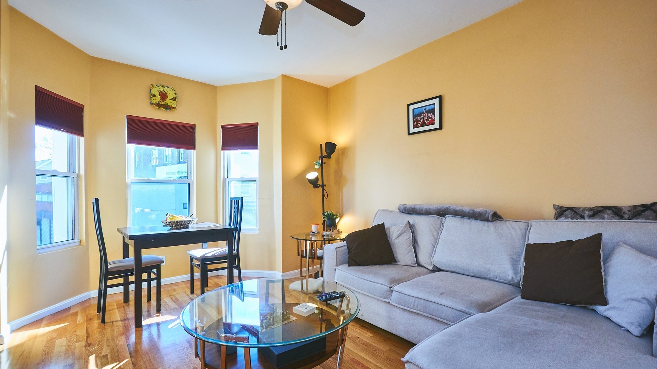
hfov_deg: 99.4
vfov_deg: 67.1
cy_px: 190
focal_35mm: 16
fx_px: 279
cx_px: 330
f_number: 5.6
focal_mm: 10
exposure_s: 1/80
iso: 400
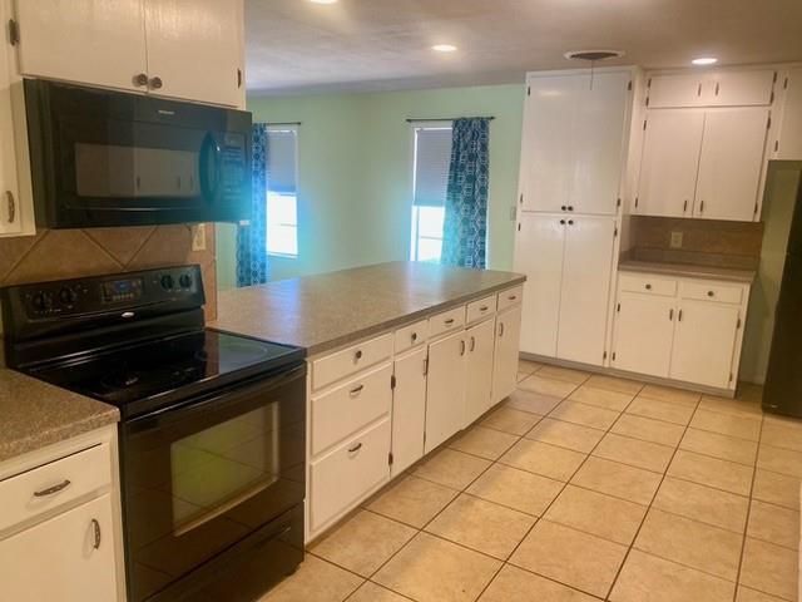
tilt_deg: -11.2
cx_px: 401
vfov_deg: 53.1
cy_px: 301
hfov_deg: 67.3
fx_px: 602
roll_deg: -1.5
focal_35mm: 26
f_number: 1.8
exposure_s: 1/60
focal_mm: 4.25
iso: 125
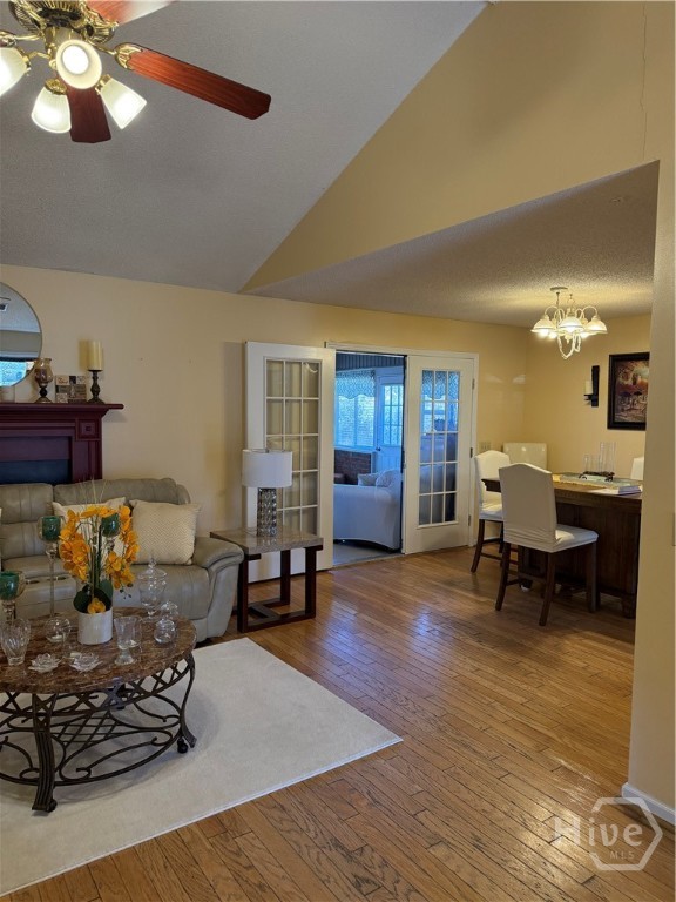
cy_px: 451
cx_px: 338
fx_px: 625
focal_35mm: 24
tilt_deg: -3.7
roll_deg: -1.6
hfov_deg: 56.8
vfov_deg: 71.6
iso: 250
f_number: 1.78
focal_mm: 6.76
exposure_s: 1/120
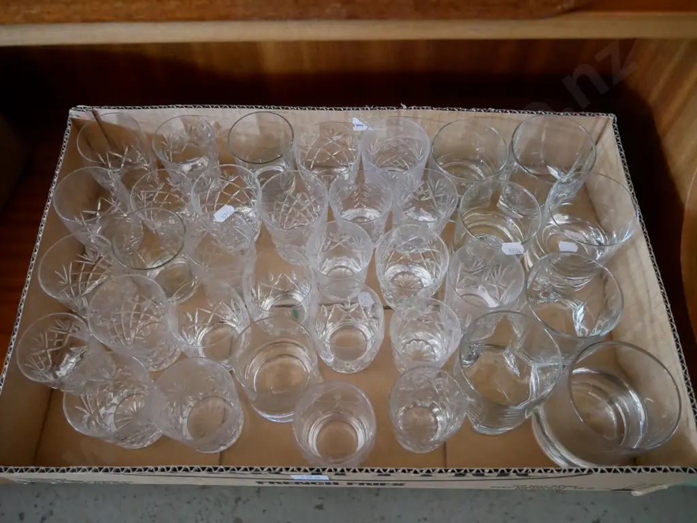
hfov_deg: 60.0
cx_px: 348
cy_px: 262
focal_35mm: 30
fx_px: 604
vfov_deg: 46.8
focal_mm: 15
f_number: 4
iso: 3200
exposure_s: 1/25
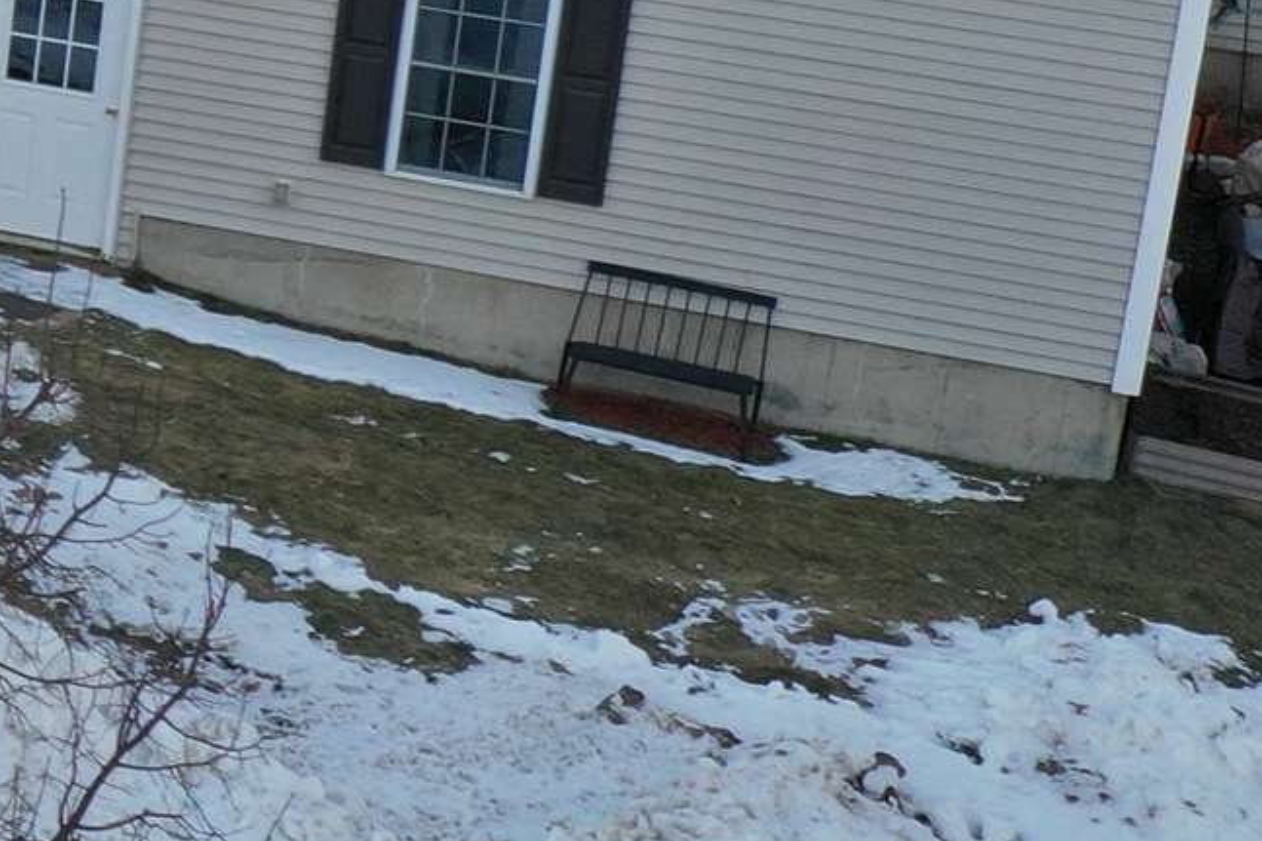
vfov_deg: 10.2
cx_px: -1332
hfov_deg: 13.1
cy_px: -45
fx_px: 4661
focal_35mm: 133
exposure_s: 1/50
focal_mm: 10.26
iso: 100
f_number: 5
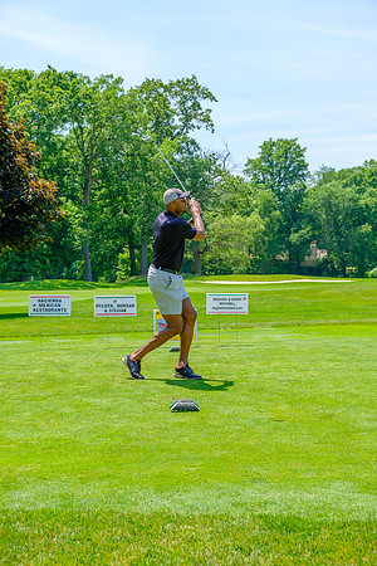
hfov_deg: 27.5
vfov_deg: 40.3
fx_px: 770
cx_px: 188
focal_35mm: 49
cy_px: 283
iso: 200
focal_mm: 32.9
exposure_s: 1/500
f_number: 5
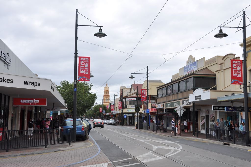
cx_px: 126
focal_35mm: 45
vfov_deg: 29.8
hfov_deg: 43.7
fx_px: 313
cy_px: 84
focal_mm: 30
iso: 200
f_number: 13
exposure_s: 1/160
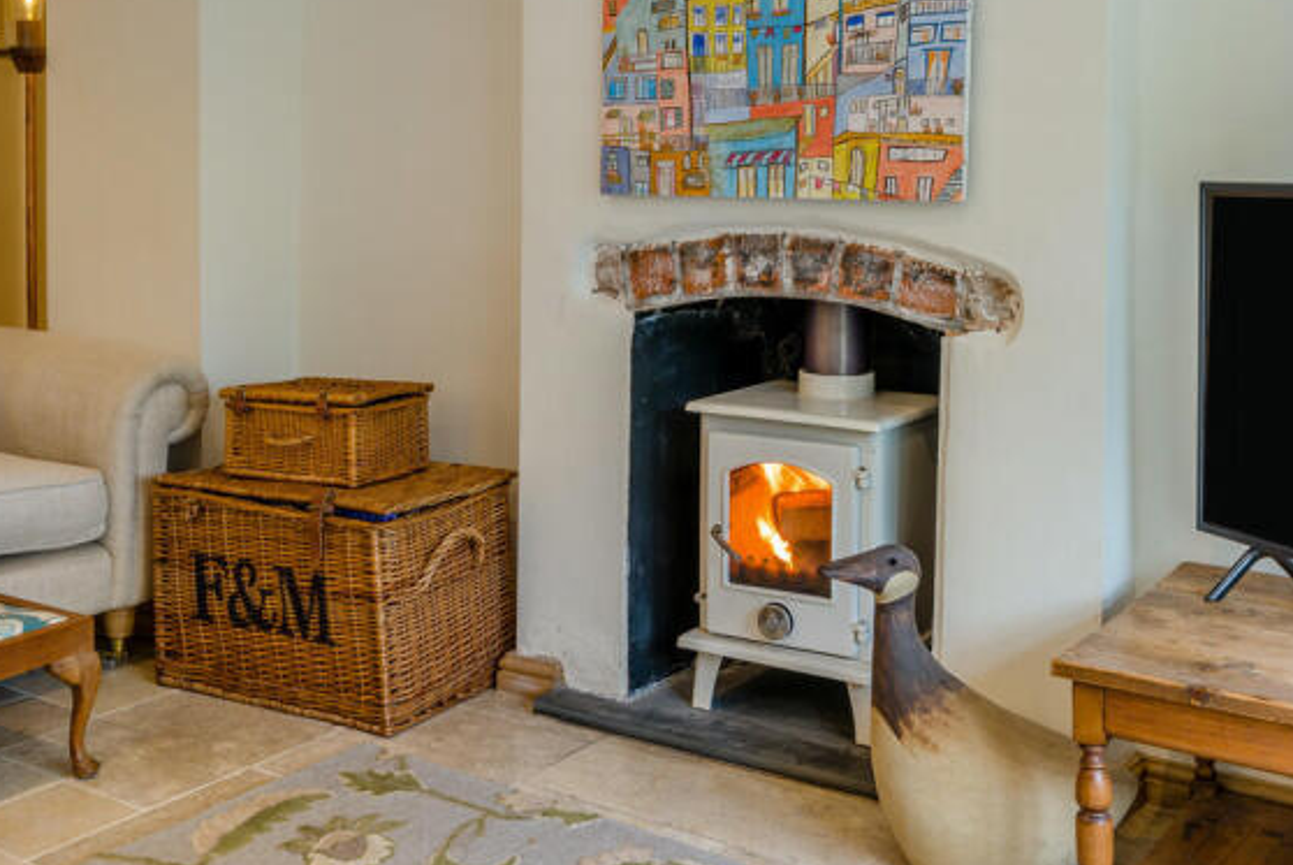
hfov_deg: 47.3
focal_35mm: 41
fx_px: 1474
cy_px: 416
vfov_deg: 32.7
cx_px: 688
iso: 100
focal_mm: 35
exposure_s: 1/10
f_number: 8
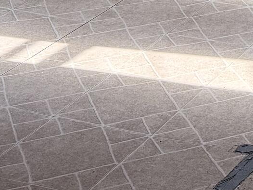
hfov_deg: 13.8
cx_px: 333
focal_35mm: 137
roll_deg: -0.2
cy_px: -306
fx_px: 1001
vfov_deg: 9.3
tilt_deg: -2.5
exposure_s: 1/93
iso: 200
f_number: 1.78
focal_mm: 6.76
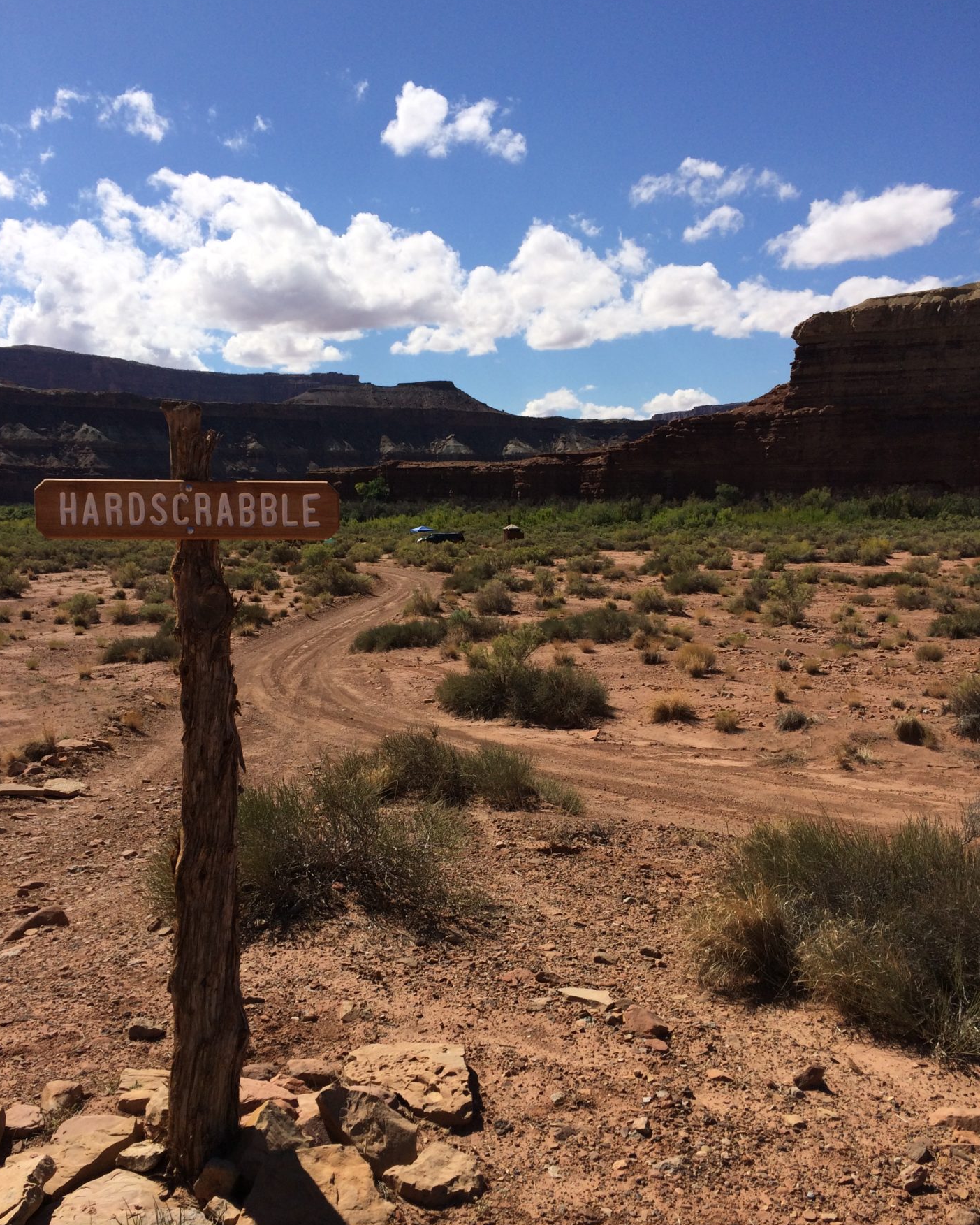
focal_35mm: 31
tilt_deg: -8.1
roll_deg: +0.8
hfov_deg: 47.1
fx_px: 1124
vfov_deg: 57.2
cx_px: 488
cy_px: 628
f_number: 2.2
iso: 32
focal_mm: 4.15
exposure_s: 1/4115
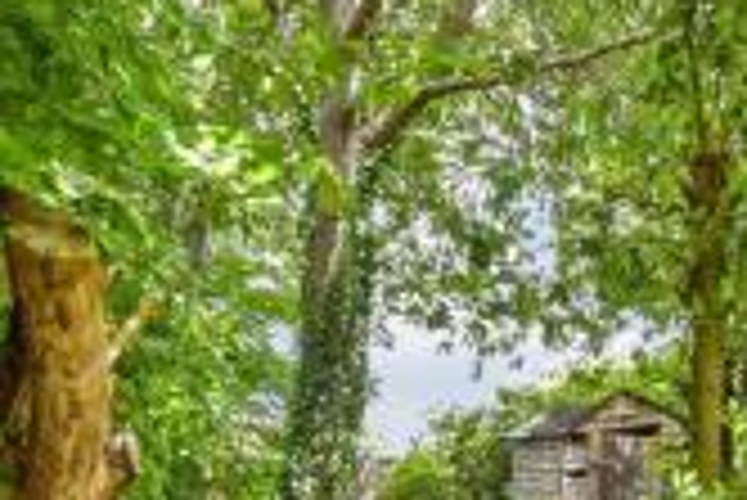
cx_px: 418
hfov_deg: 45.3
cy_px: 457
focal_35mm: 43
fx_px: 893
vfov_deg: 29.8
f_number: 8
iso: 160
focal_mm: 10
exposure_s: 1/25
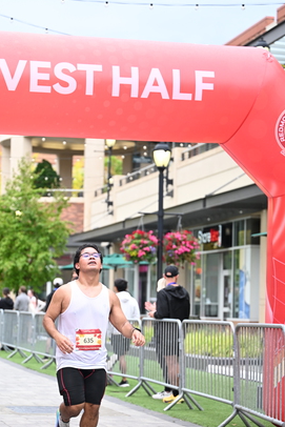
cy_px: 270
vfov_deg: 20.6
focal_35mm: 99
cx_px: 103
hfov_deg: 13.8
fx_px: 1175
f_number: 2.8
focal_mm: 73
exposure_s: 1/1600
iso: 800
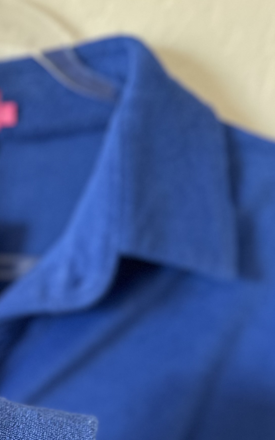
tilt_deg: -18.6
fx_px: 707
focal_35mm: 59
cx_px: -51
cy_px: 412
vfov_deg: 32.5
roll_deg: +2.5
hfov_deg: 20.6
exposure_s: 1/60
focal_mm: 6.86
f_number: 1.78
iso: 200
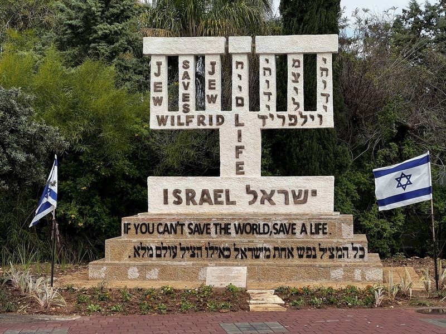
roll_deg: +0.3
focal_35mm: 77
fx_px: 992
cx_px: 223
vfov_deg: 19.1
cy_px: 167
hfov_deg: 25.3
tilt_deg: +1.6
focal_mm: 9
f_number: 2.8
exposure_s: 1/328
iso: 32
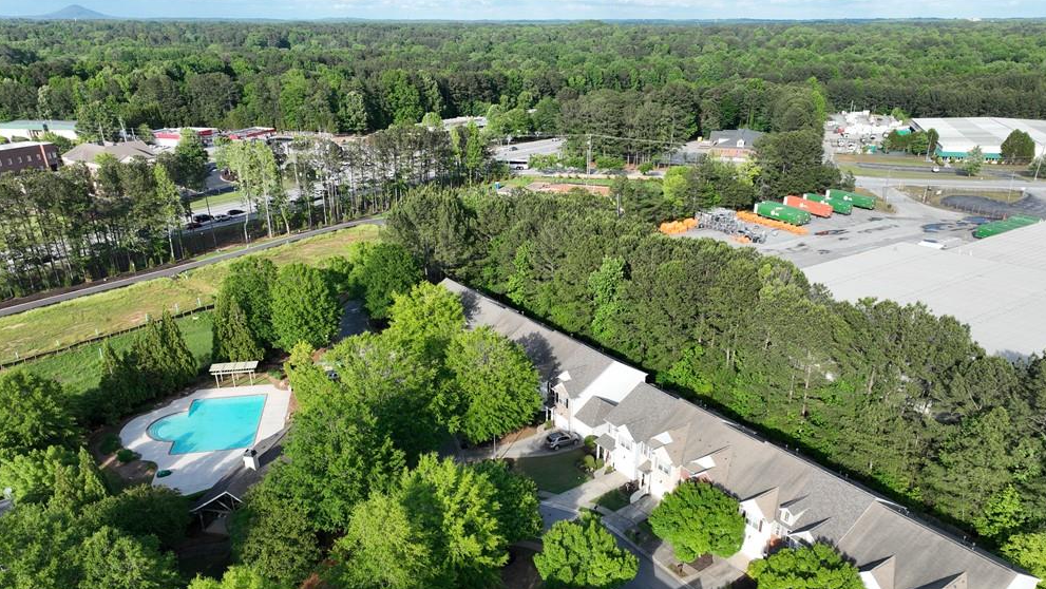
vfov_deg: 42.3
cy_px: 398
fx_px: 749
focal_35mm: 27
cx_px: 534
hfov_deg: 69.8
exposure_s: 1/1000
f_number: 2.8
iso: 130
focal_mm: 12.29
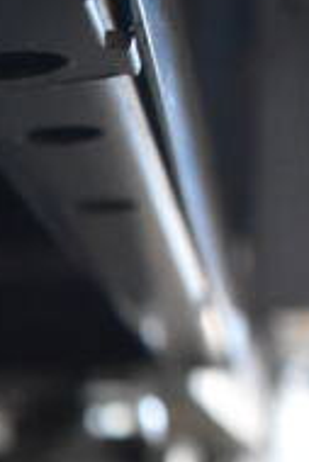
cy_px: 605
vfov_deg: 15.0
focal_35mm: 130
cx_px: -404
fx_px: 1671
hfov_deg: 9.5
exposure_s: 1/30
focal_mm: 18
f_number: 3.5
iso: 2000
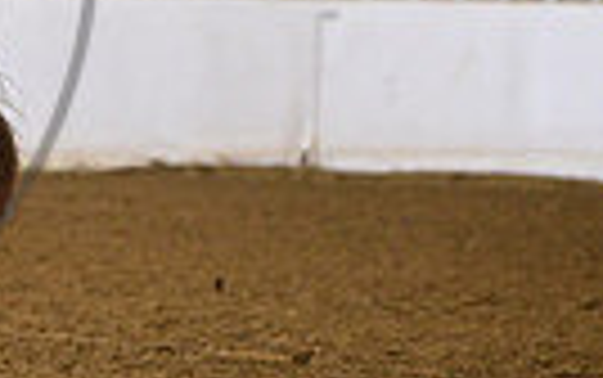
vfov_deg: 1.5
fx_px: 14490
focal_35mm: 881
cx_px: -436
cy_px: -65
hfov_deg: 2.4
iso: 2500
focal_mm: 200
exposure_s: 1/200
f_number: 4
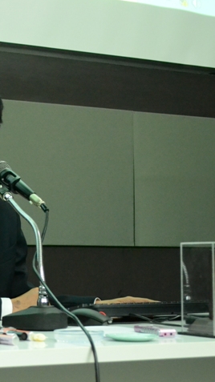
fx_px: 852
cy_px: 183
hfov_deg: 14.0
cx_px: -36
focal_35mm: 84
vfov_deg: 25.3
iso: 3200
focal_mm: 34
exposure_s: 1/20
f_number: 5
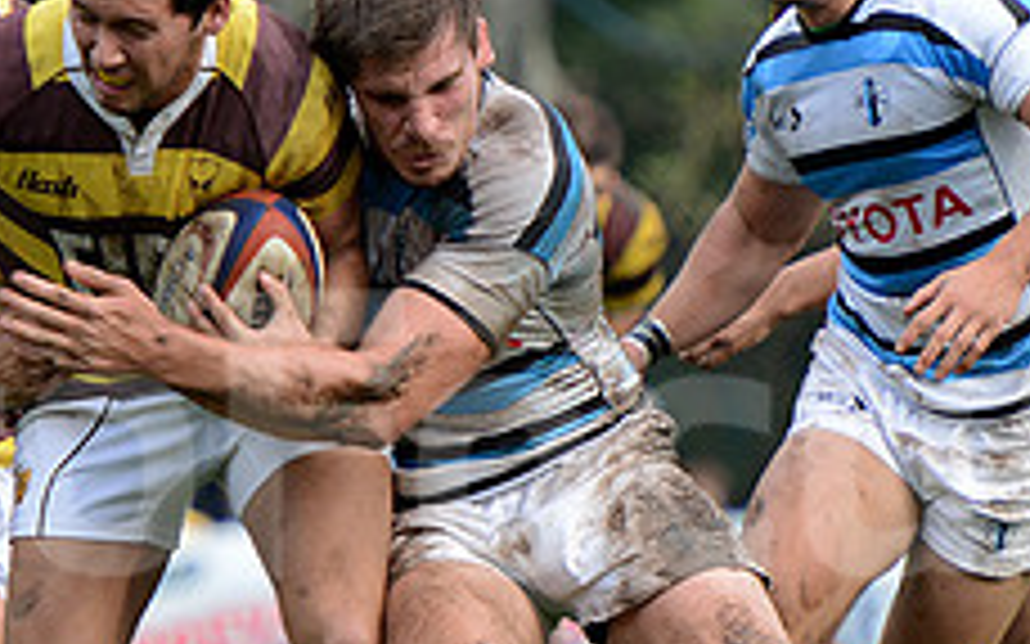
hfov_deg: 3.7
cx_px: 31
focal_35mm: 569
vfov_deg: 2.3
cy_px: 426
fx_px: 15968
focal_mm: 220
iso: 500
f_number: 4
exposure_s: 1/800
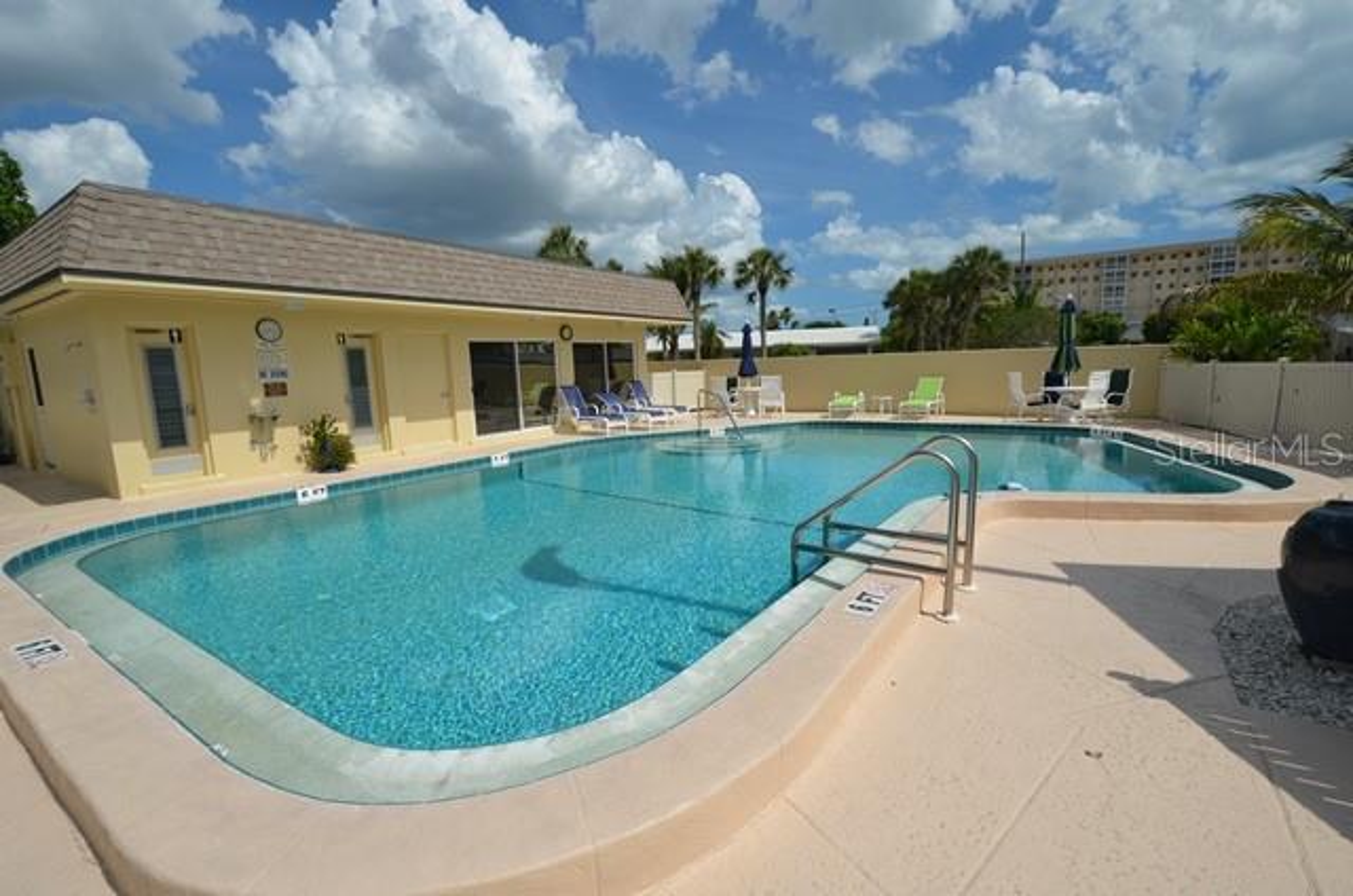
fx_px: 563
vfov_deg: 77.1
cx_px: 676
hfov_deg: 100.5
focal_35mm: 15
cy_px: 448
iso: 100
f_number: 10
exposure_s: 1/400
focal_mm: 10
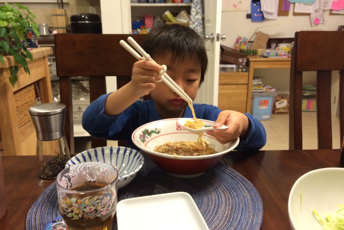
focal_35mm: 31
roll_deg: +0.4
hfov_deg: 60.3
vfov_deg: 42.3
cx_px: 169
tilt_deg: -15.6
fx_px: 296
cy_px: 108
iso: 160
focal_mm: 4.15
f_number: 2.2
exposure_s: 1/30
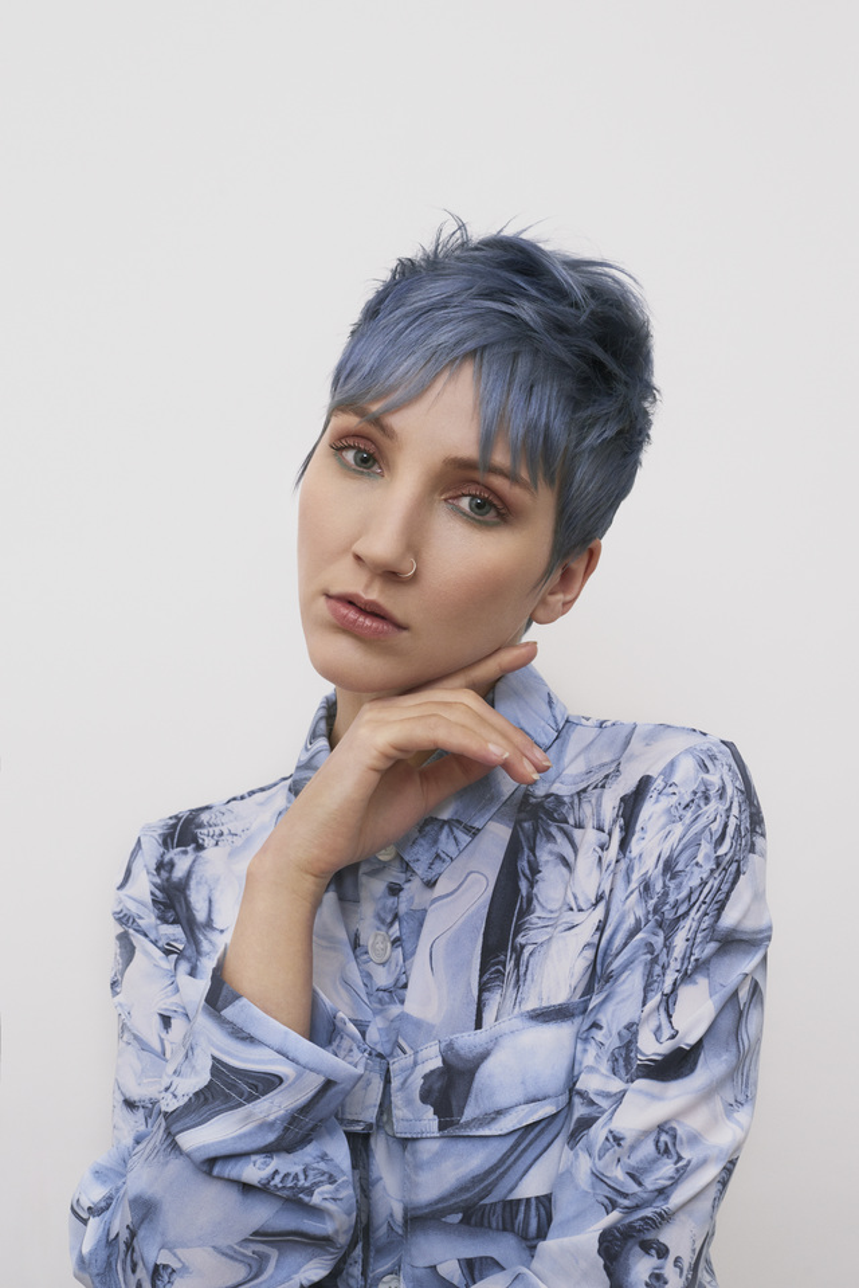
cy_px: 644
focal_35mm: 50
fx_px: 1788
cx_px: 430
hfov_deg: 27.0
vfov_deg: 39.6
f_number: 8
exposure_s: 1/125
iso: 500
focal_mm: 50
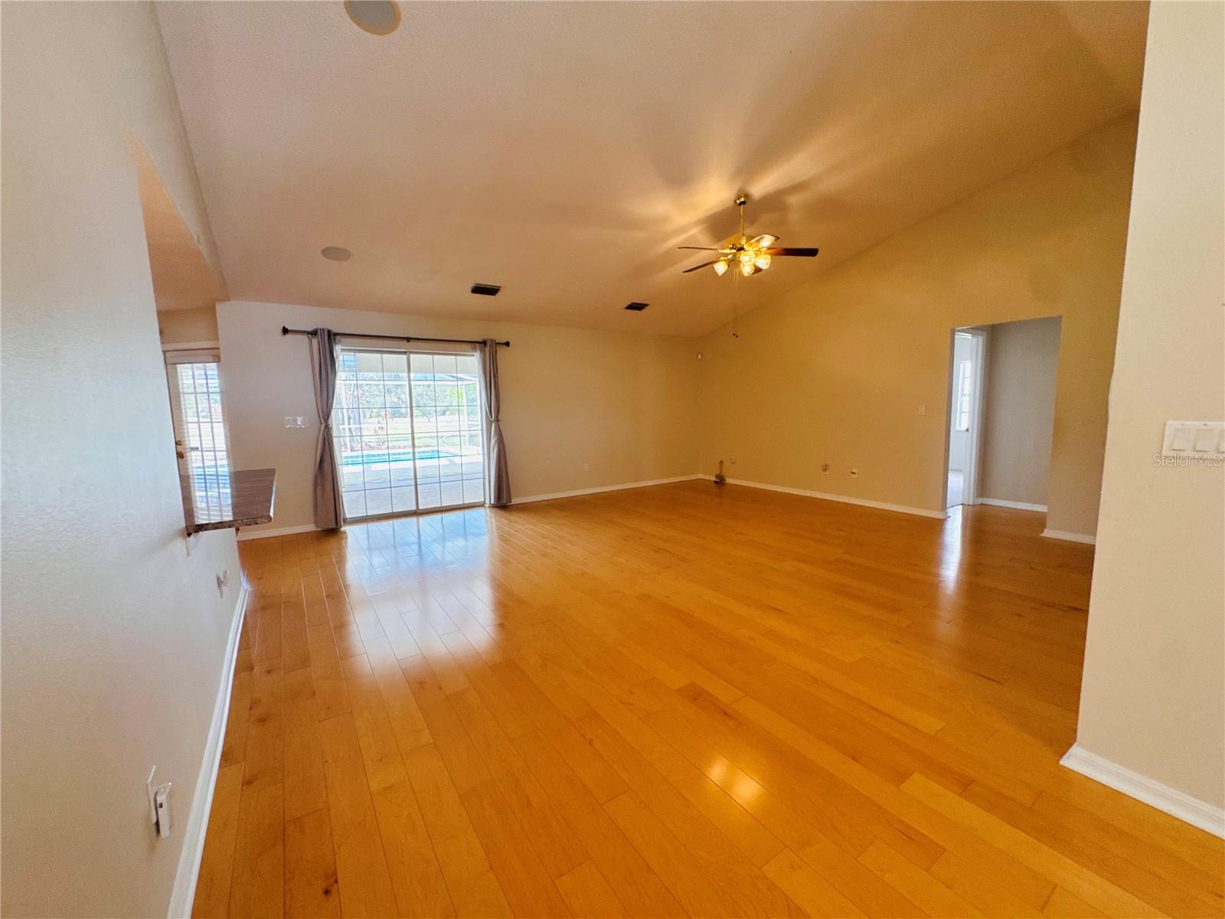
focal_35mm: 14
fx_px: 495
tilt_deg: -7.6
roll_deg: -0.4
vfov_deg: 85.7
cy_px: 460
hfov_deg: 102.1
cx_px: 612
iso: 125
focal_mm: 2.22
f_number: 2.2
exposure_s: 1/120
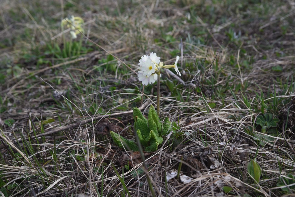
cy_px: 98
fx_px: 451
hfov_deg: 36.2
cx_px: 148
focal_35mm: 55
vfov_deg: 24.6
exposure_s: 1/500
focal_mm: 55
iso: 500
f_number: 9
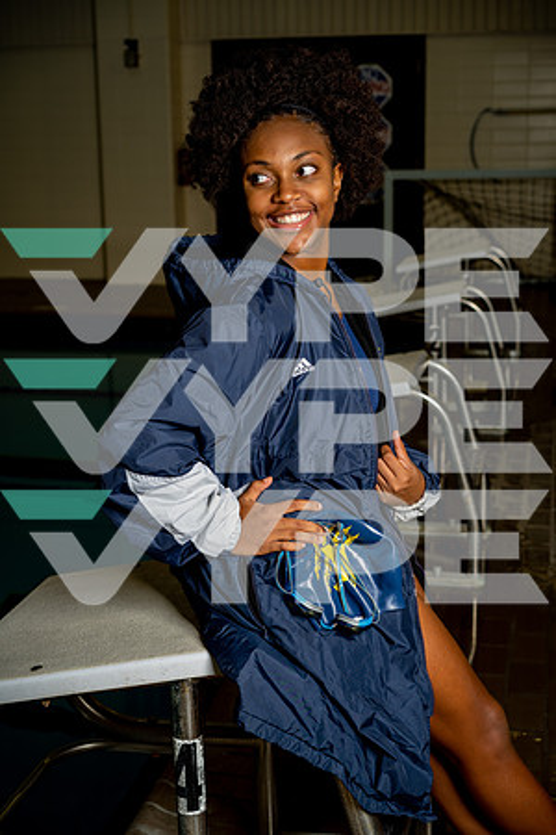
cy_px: 418
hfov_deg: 24.6
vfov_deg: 36.2
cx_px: 278
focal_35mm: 55
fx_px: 1274
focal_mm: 55
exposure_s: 1/250
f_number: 5
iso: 80
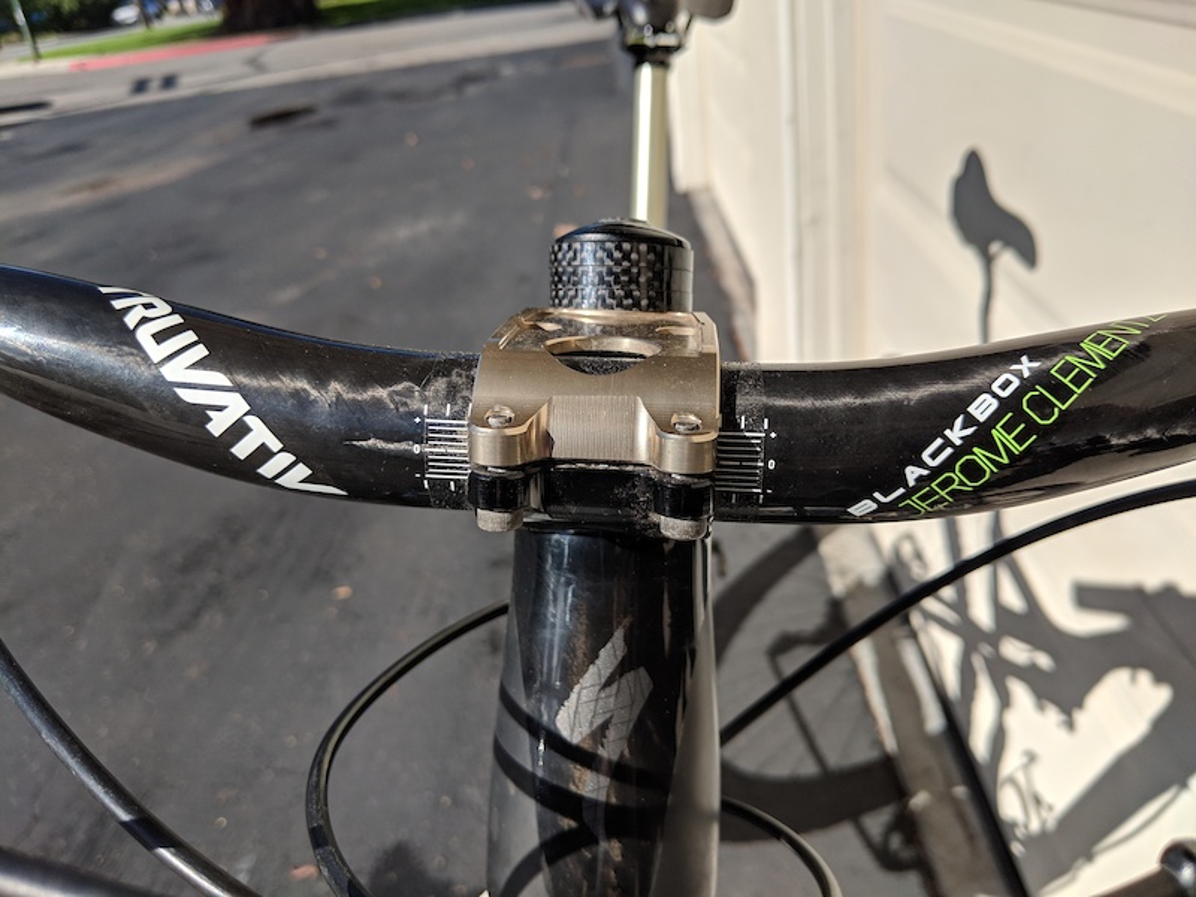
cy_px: 448
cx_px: 598
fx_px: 933
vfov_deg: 51.4
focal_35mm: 27
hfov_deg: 65.3
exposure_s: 1/5848
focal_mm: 4.44
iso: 59
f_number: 1.8
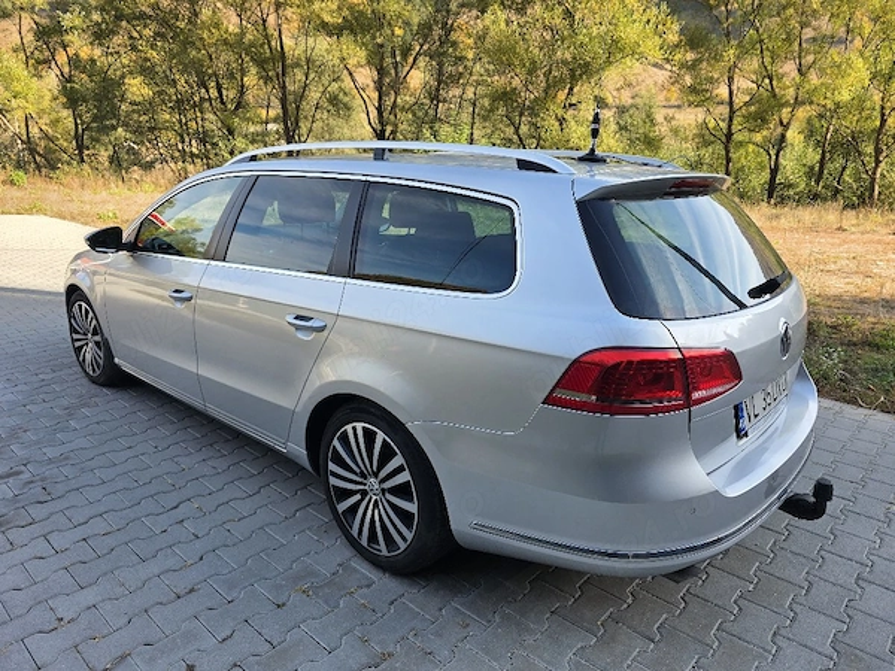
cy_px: 336
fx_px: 595
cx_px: 448
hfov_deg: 73.9
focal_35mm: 23
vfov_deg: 58.9
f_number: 1.7
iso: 25
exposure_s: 1/370
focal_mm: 6.3
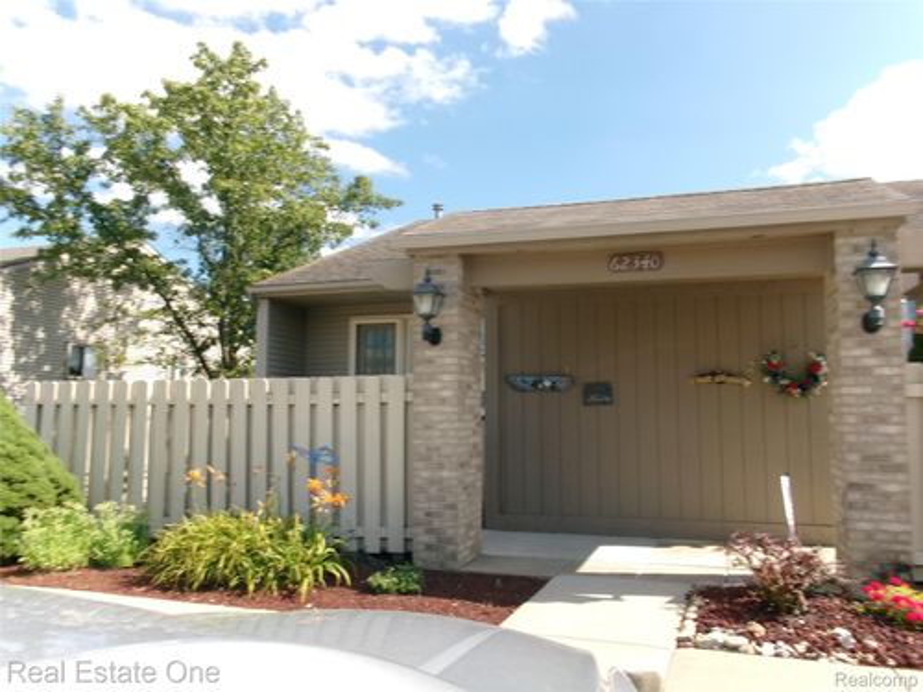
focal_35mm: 28
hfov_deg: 63.4
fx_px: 747
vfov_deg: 49.7
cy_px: 346
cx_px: 462
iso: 100
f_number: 10.8
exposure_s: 1/70
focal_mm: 5.1
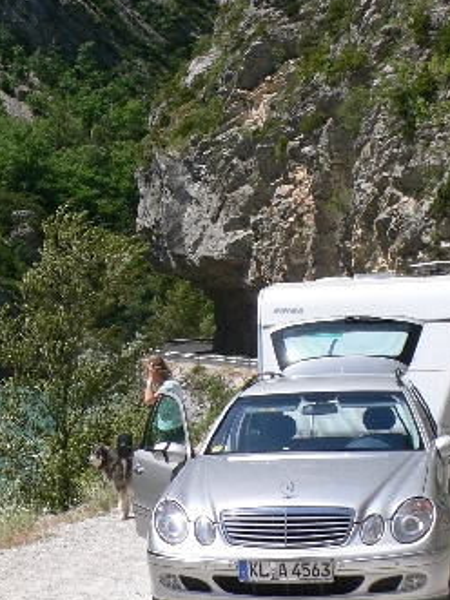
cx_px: 95
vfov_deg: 26.9
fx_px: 1249
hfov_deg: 20.2
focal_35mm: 72
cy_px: 214
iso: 80
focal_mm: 6.3
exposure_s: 1/400
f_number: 4.5
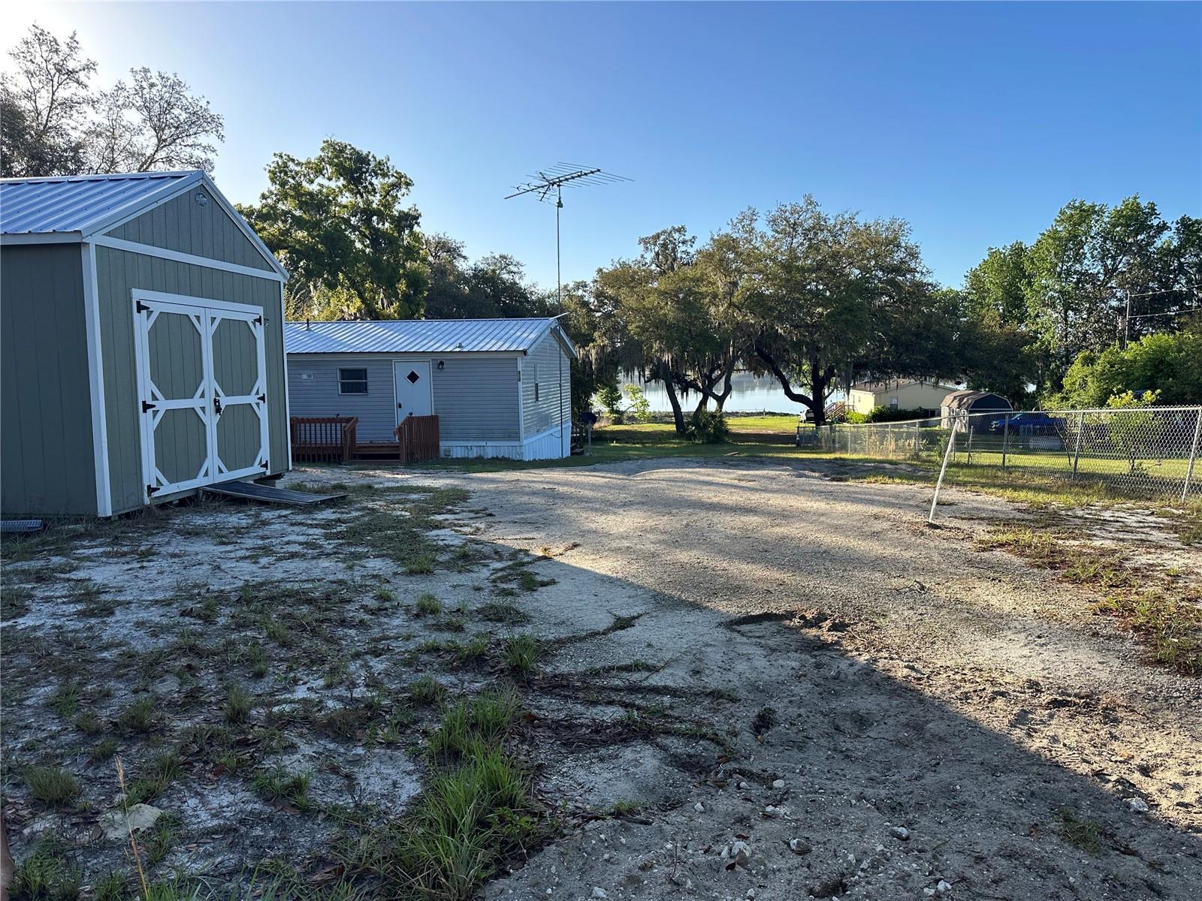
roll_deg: +0.7
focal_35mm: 24
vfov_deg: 56.8
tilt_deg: -4.9
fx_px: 833
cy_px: 450
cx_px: 601
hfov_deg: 71.6
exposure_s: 1/2110
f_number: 1.78
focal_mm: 6.86
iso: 80
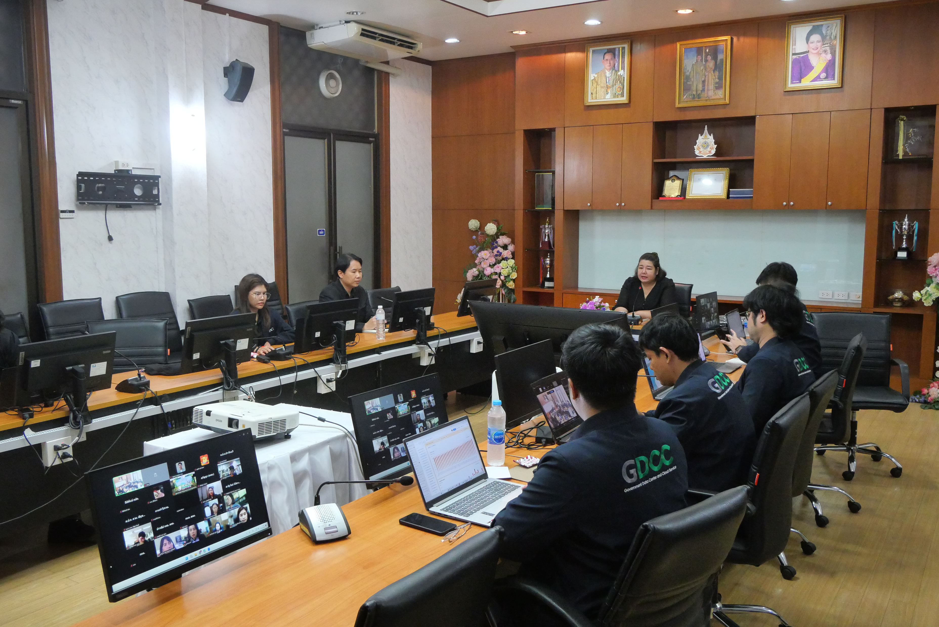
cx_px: 470
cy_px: 314
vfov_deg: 42.4
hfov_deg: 60.3
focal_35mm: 31
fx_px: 809
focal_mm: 15
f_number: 5.6
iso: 3200
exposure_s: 1/50
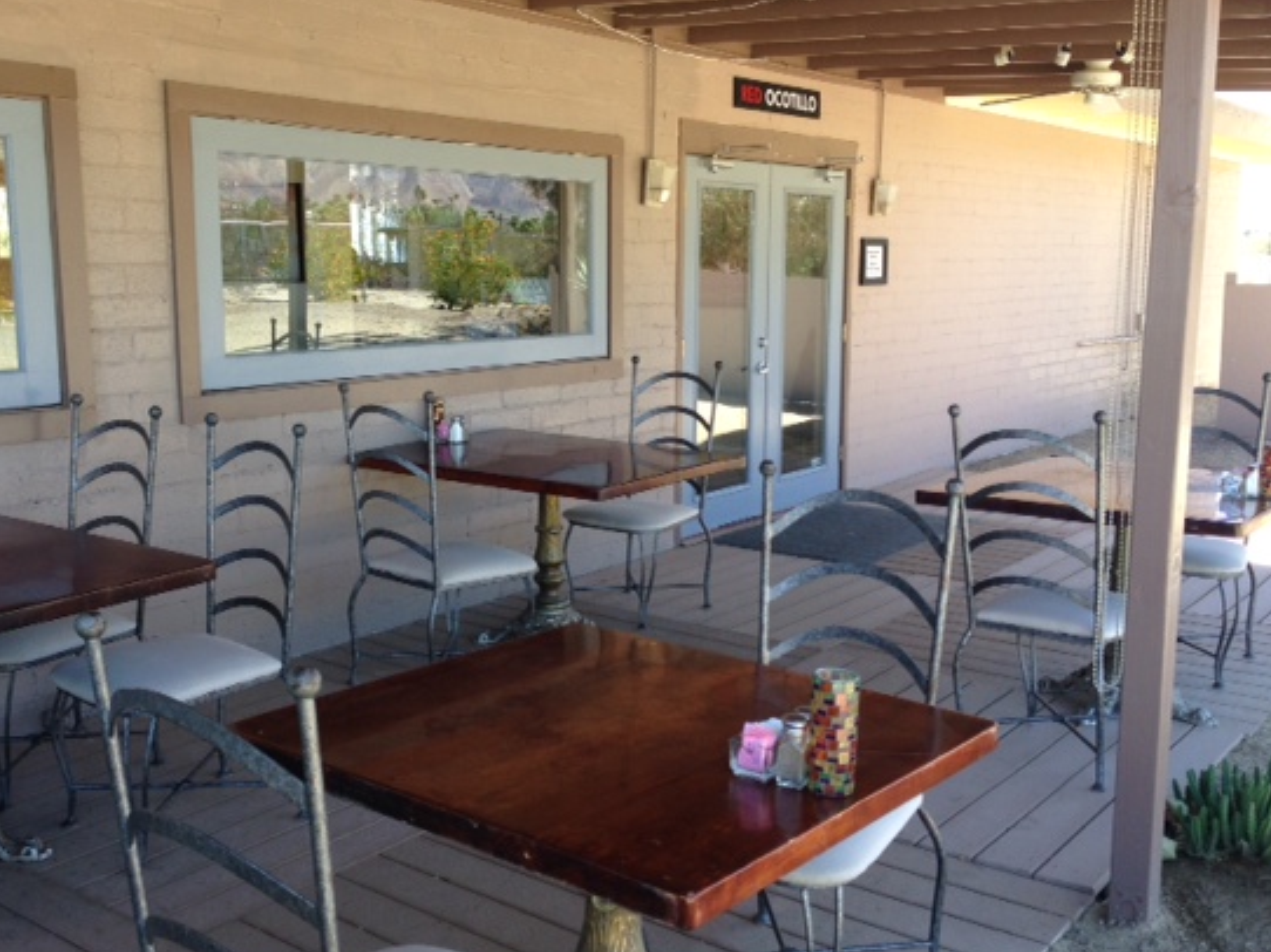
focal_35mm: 39
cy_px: 455
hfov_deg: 47.7
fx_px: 1431
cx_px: 544
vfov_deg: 36.8
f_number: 2.4
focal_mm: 4.12
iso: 50
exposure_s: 1/152
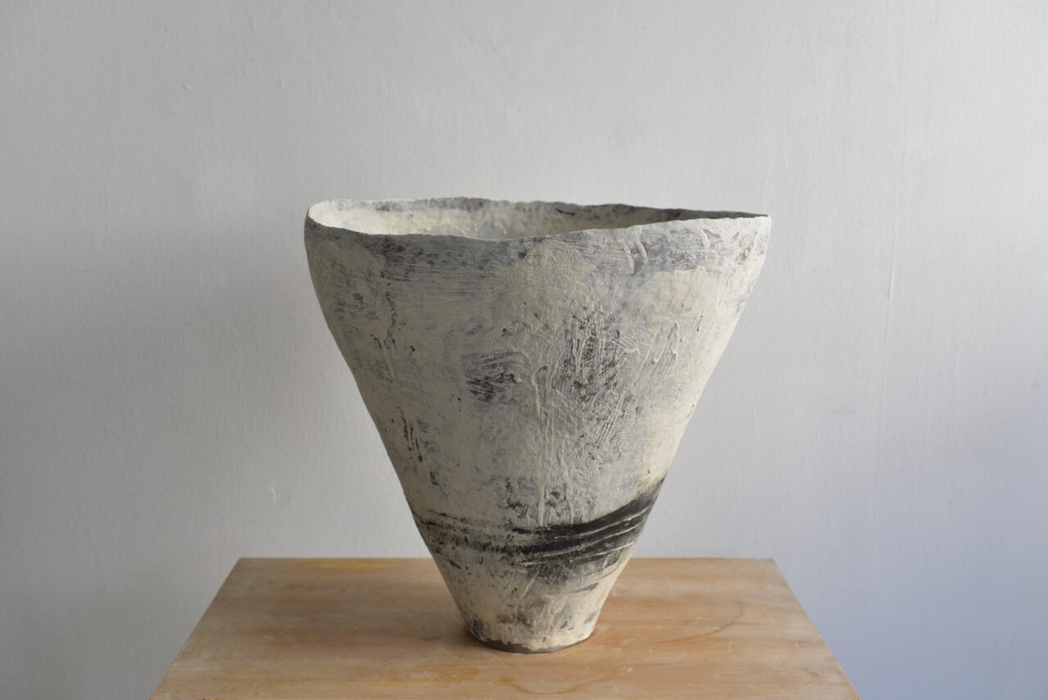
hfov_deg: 48.4
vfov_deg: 33.4
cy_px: 350
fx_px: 1165
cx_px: 524
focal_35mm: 40
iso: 100
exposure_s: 1/15
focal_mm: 40
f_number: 5.6
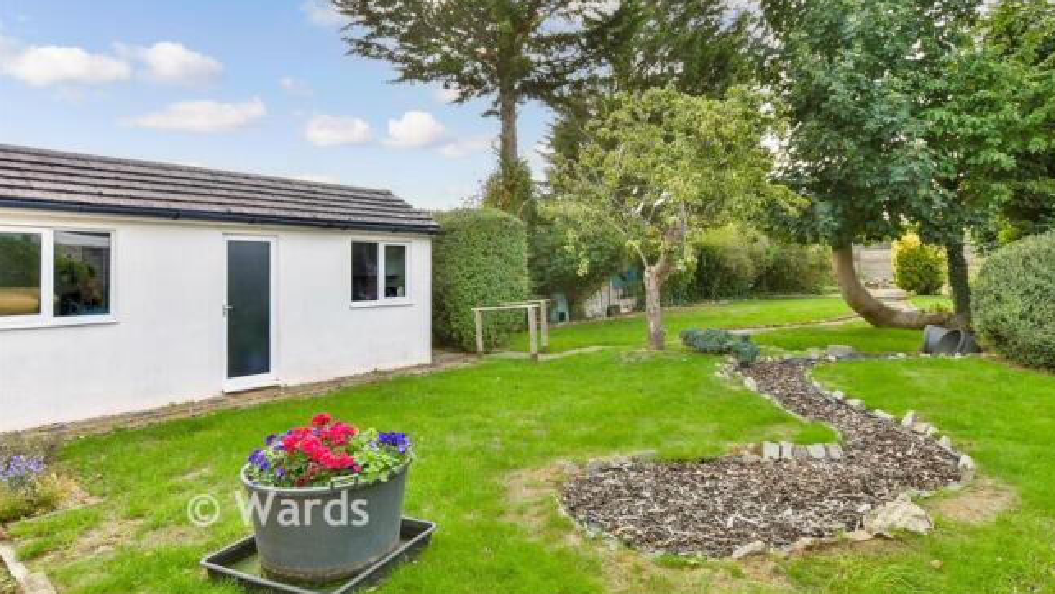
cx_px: 536
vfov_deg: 66.9
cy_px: 263
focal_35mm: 16
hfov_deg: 99.4
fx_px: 448
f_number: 8
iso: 200
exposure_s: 1/60
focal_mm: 10
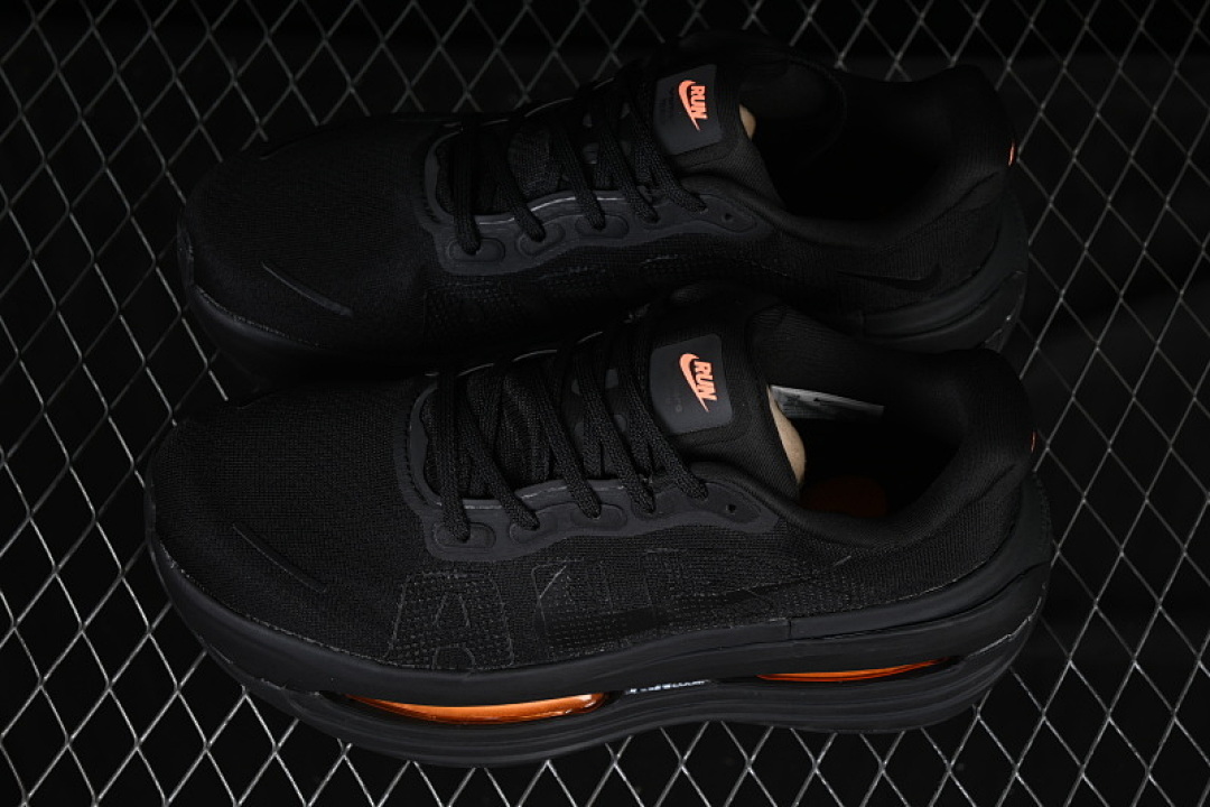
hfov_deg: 27.0
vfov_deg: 18.2
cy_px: 404
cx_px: 605
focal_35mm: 75
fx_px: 2521
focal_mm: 50
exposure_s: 1/40
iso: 160
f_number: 6.3
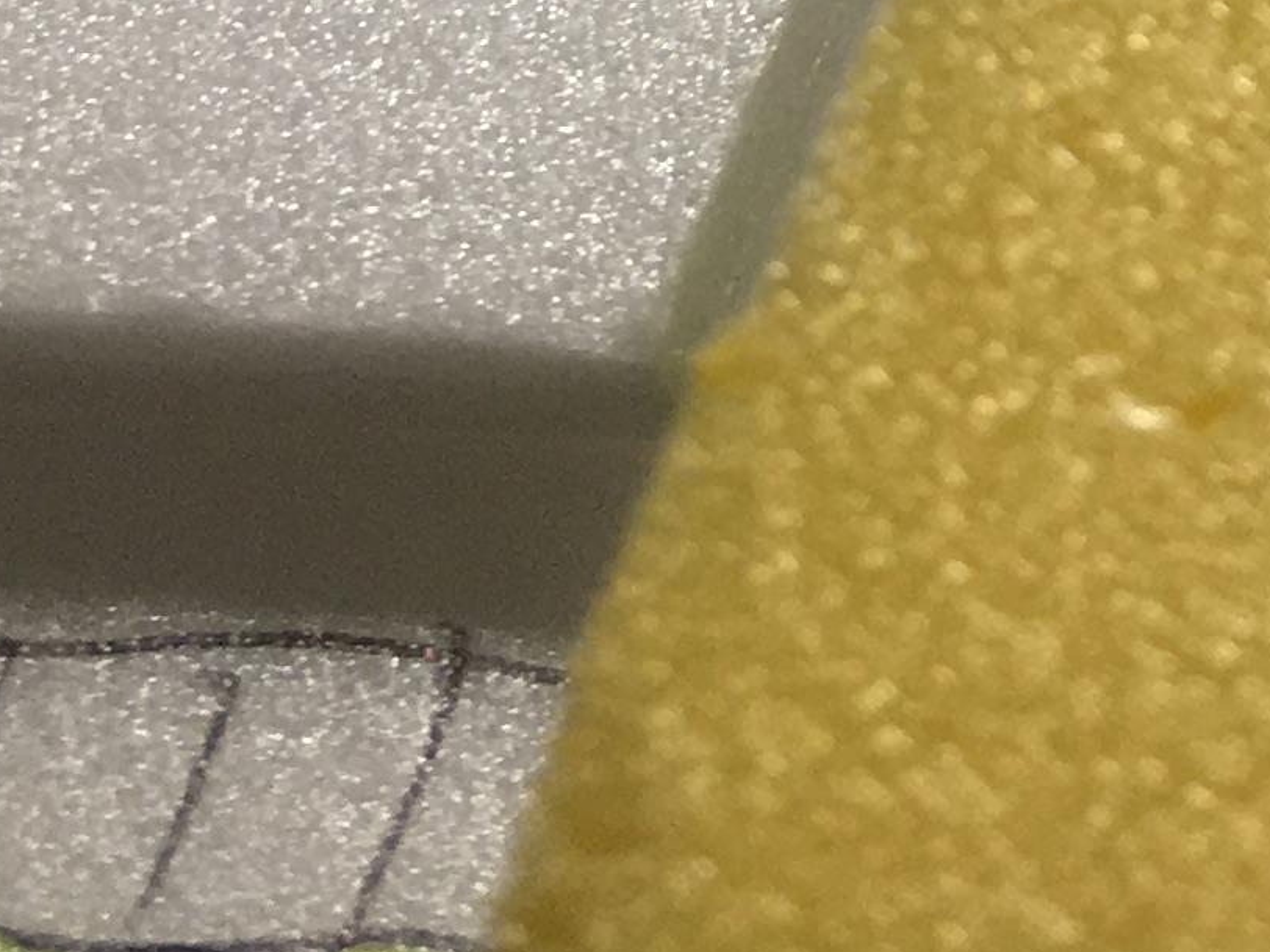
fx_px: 5283
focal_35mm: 144
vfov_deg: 9.2
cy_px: -1377
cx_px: 2657
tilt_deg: -47.1
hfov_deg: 12.0
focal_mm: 4.15
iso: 25
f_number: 2.2
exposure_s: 1/60
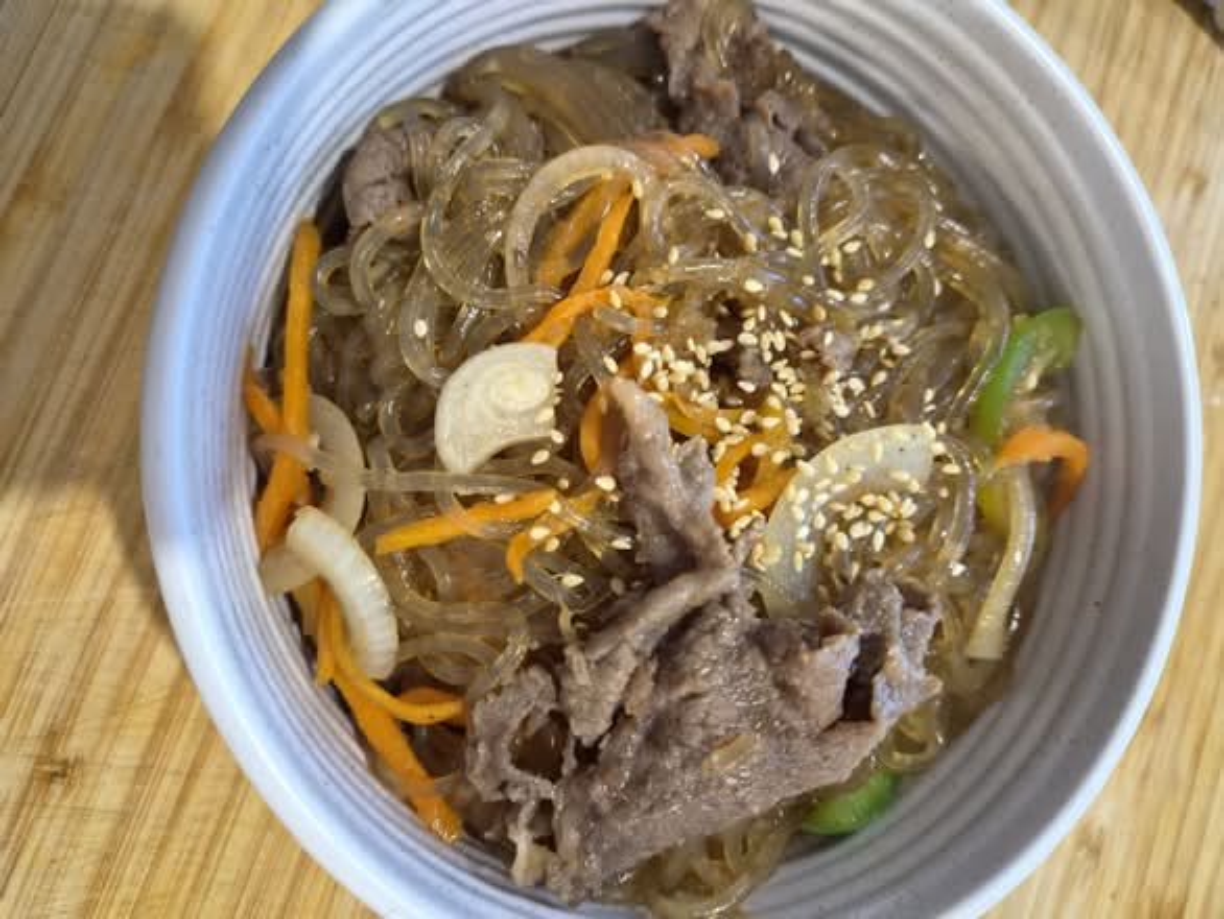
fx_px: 814
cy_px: 460
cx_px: 612
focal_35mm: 23
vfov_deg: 58.9
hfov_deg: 73.9
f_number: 1.8
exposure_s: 1/100
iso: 1000
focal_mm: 5.4
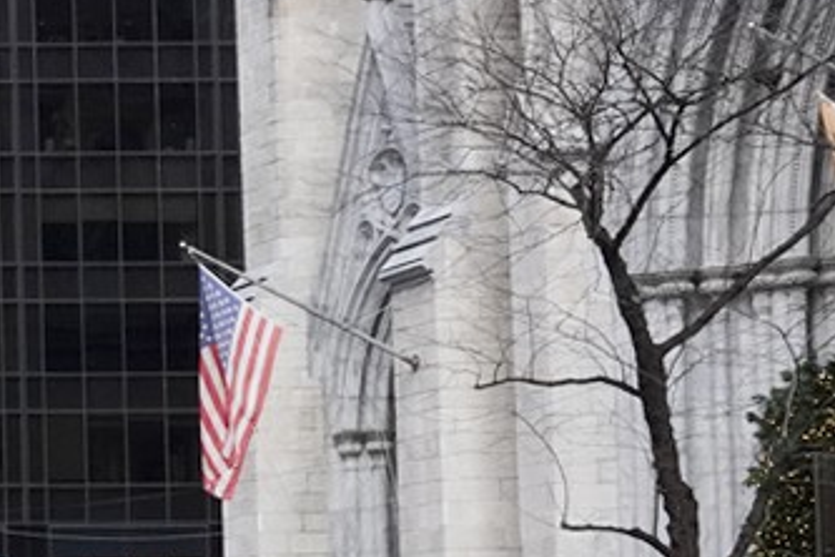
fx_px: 2783
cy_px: 612
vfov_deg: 11.3
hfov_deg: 12.6
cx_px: -1266
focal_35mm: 120
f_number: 14
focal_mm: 20
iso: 1600
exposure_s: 1/100
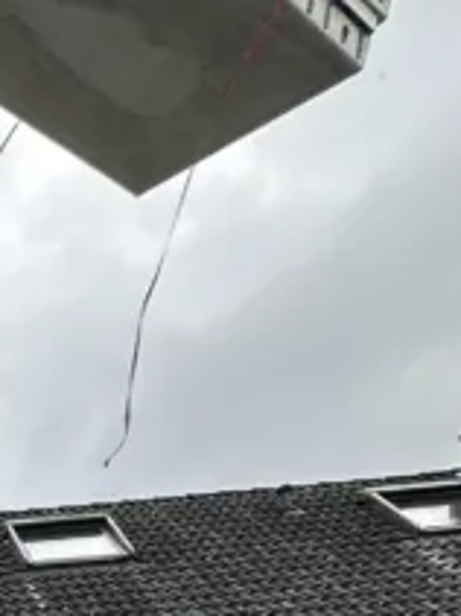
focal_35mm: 68
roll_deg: -0.3
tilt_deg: +1.4
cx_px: -406
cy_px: 1054
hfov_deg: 17.1
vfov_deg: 21.2
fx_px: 1209
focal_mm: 2.22
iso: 40
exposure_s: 1/487
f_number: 2.2
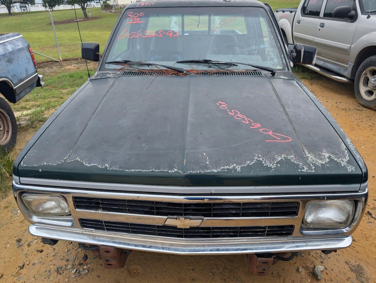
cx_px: 188
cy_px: 142
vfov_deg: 56.9
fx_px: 261
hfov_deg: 71.5
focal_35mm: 24
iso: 16
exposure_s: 1/563
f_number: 1.68
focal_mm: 6.9
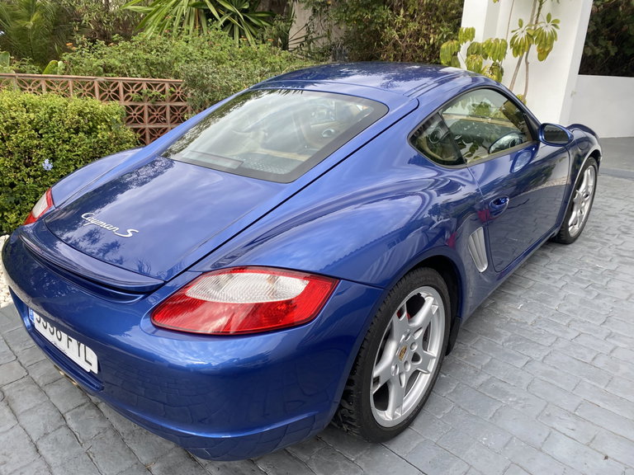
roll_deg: -2.8
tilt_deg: -16.3
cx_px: 317
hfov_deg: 67.3
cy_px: 238
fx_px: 476
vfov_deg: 53.1
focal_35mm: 26
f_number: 1.8
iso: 32
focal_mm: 4.25
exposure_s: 1/651
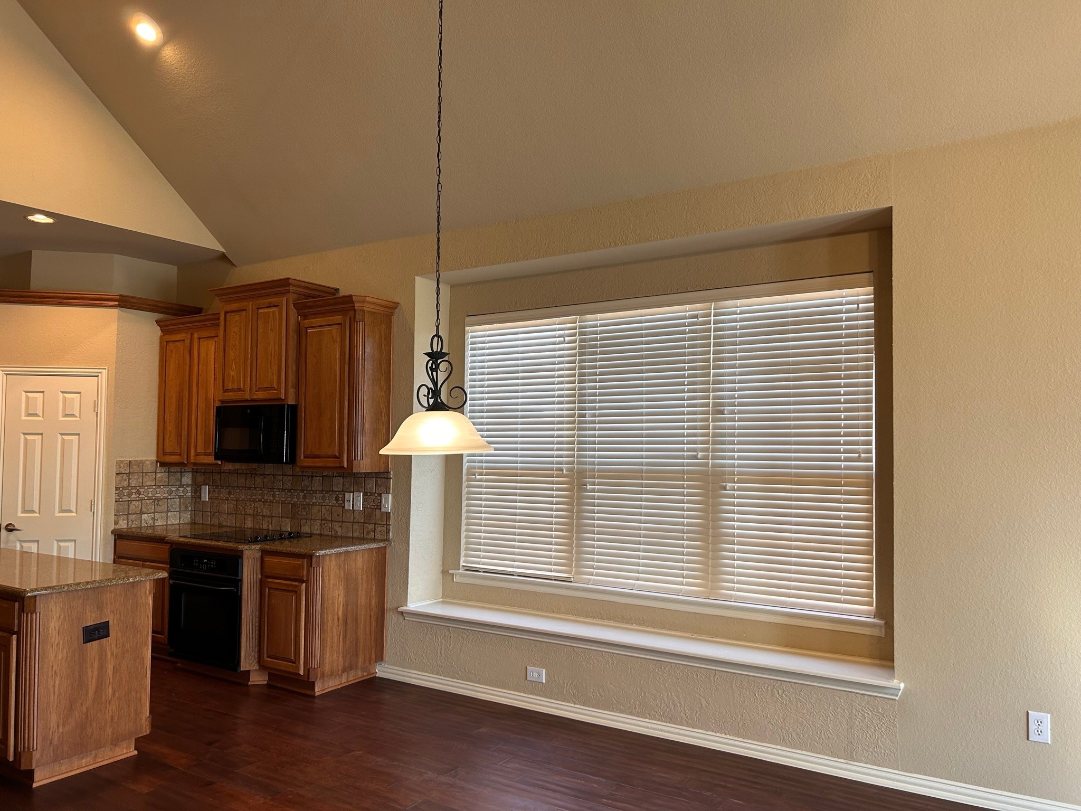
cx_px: 540
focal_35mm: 26
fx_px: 812
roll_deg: -0.6
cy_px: 406
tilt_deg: +2.8
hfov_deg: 67.3
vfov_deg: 53.1
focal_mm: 5.7
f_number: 1.5
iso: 80
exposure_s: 1/60
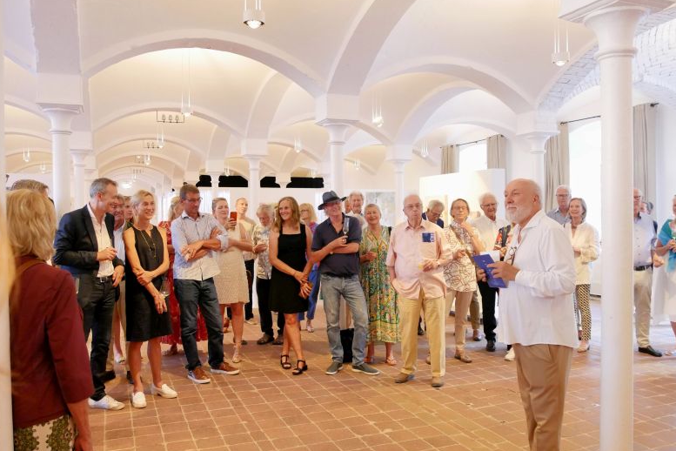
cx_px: 335
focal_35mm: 30
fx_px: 563
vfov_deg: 43.6
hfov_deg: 61.9
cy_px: 227
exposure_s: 1/60
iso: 2000
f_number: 4
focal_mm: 14
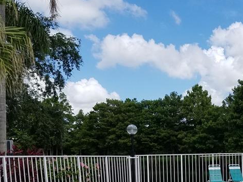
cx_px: 234
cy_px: 161
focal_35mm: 56
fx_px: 393
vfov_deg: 25.4
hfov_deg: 32.0
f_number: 1.7
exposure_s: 1/2592
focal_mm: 4.2
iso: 50
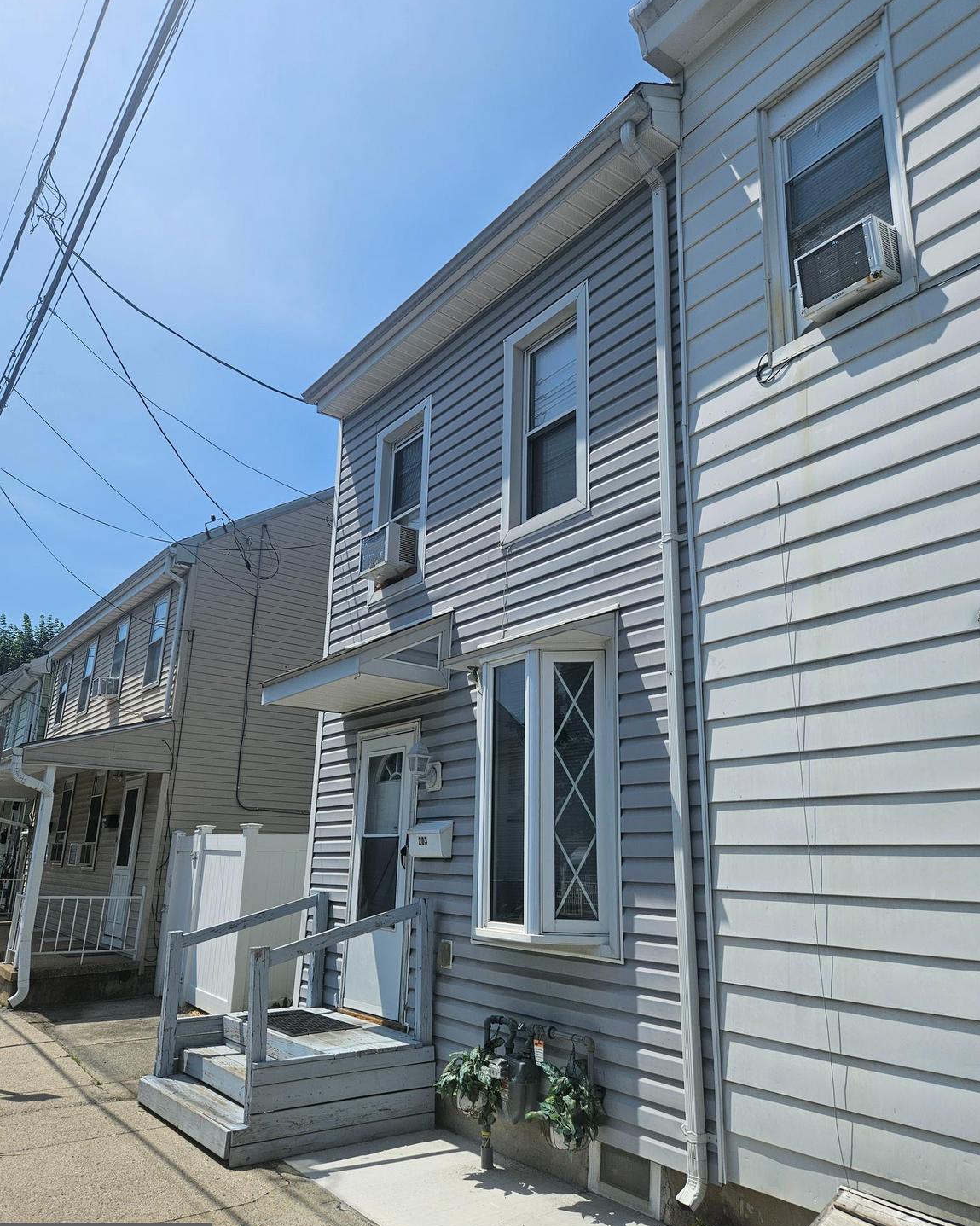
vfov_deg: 70.3
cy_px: 637
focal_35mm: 24
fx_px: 870
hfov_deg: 58.8
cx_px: 490
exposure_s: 1/3264
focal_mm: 5.4
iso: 25
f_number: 1.8
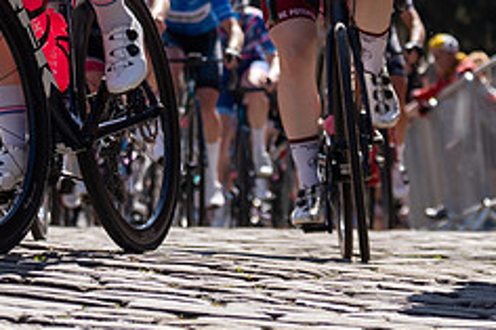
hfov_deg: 8.3
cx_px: -96
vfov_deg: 5.5
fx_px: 3401
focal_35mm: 247
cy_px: -90
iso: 100
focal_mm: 70
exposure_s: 1/1000
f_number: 3.5
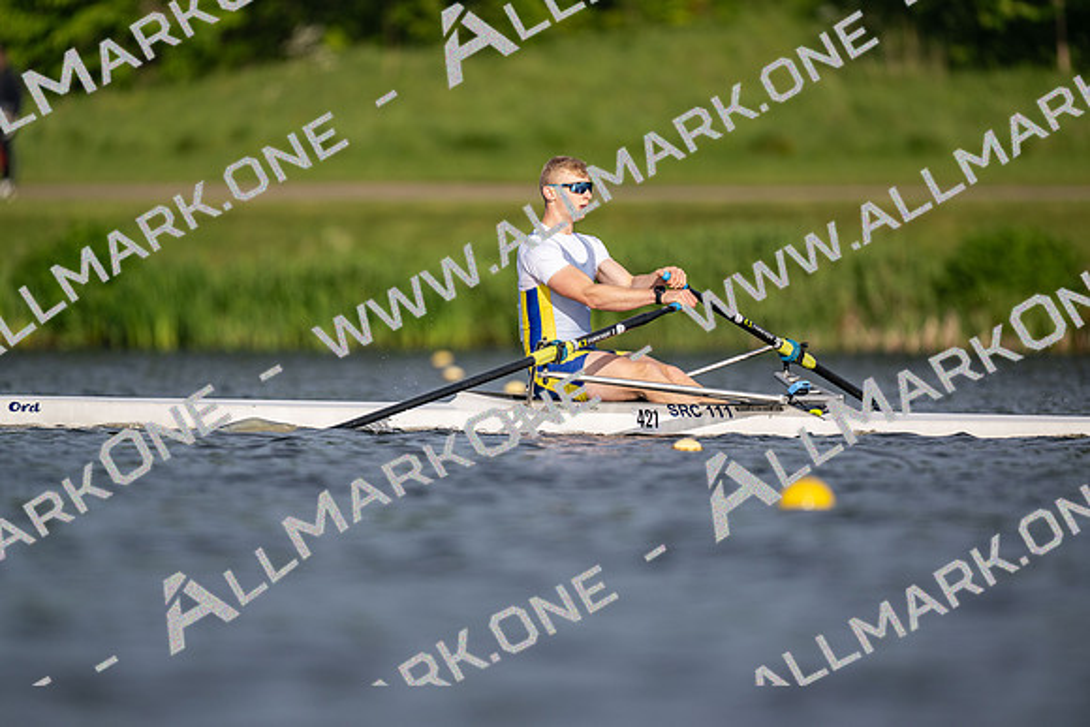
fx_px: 18170
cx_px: 545
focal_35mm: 600
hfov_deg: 3.4
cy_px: 364
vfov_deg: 2.3
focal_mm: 600
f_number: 4
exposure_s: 1/2500
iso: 200
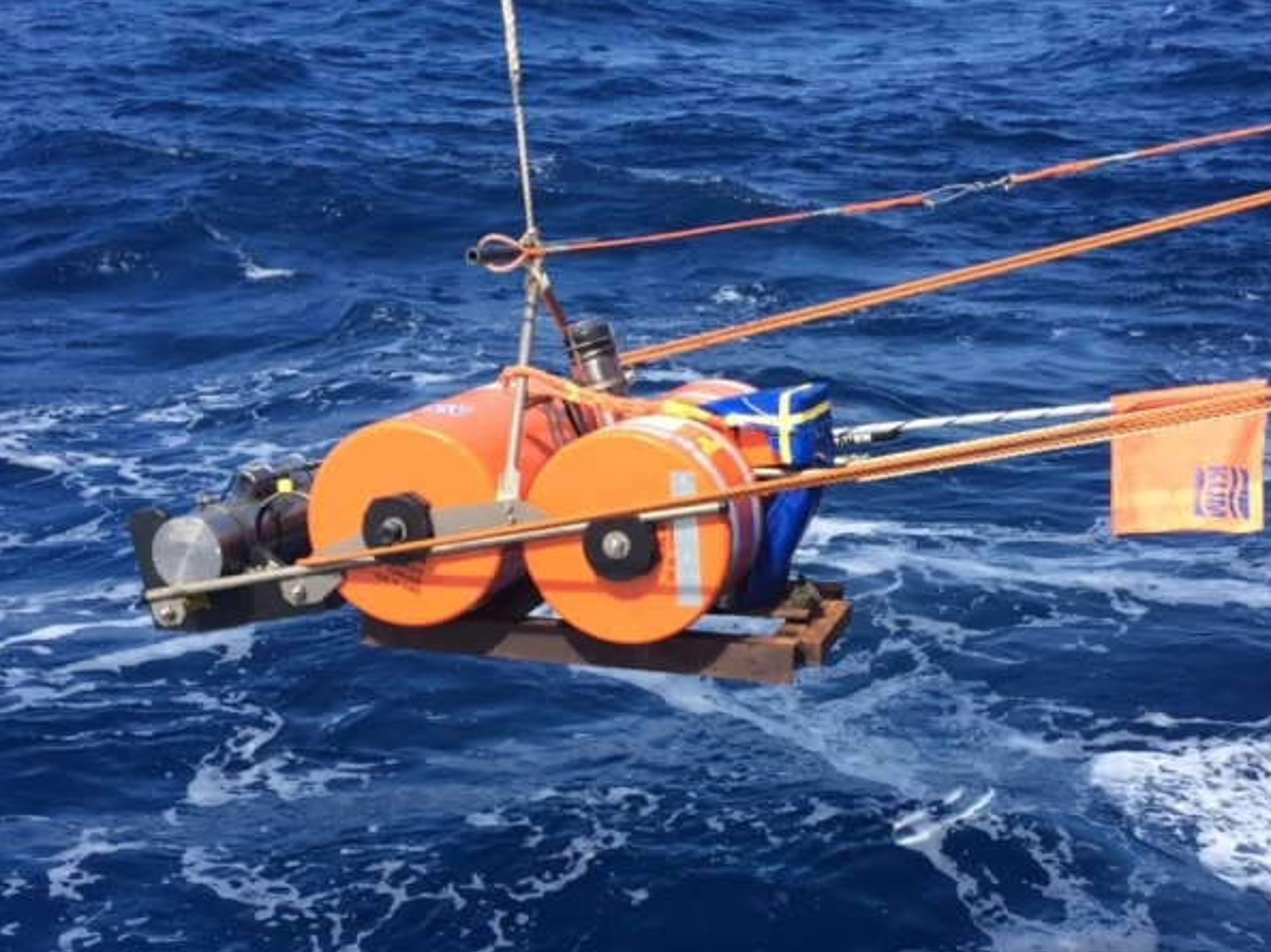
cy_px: 627
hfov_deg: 38.2
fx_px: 1835
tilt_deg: -21.6
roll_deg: +0.8
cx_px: 648
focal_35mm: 50
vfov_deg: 28.9
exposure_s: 1/1325
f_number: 2.2
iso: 32
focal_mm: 4.15
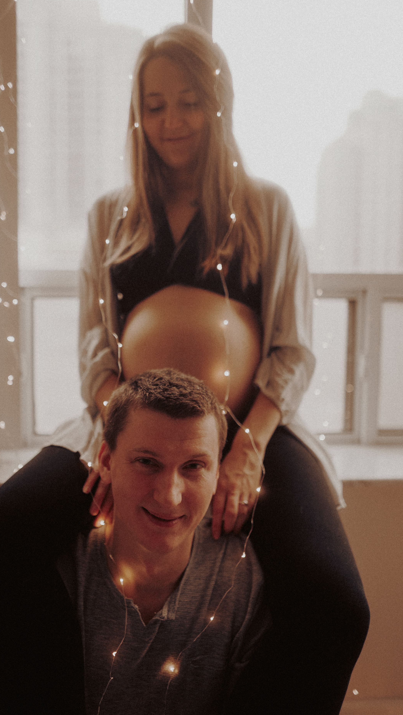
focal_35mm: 26
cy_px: 358
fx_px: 494
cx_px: 162
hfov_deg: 44.2
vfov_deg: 71.9
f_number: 1.4
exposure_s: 1/250
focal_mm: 24
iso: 200
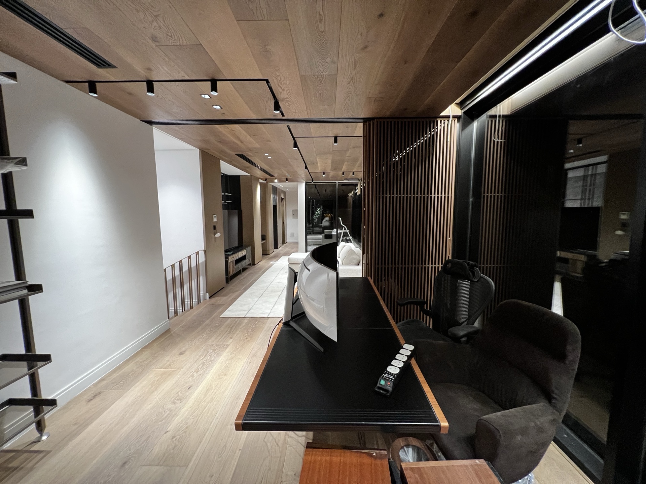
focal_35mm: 13
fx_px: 243
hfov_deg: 106.2
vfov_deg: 89.9
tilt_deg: -6.7
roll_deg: +1.0
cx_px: 323
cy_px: 242
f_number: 1.8
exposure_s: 1/59
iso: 400
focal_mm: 1.57
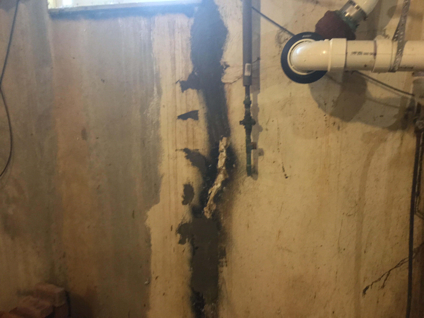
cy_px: 159
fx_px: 380
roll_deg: +1.3
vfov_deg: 45.4
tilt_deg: -11.8
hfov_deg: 58.4
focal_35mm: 31
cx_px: 212
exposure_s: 1/15
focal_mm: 3.3
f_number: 2.4
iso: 250
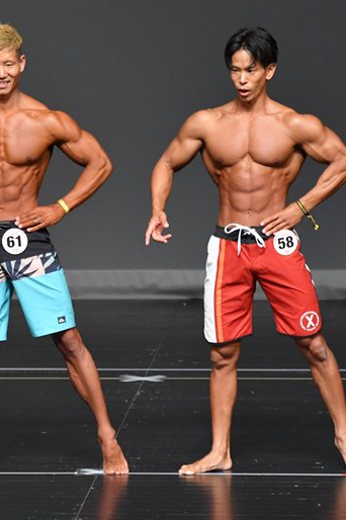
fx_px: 6857
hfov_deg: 2.9
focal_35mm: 475
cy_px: 260
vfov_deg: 4.3
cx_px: 114
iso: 2500
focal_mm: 210
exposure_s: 1/400
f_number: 5.6
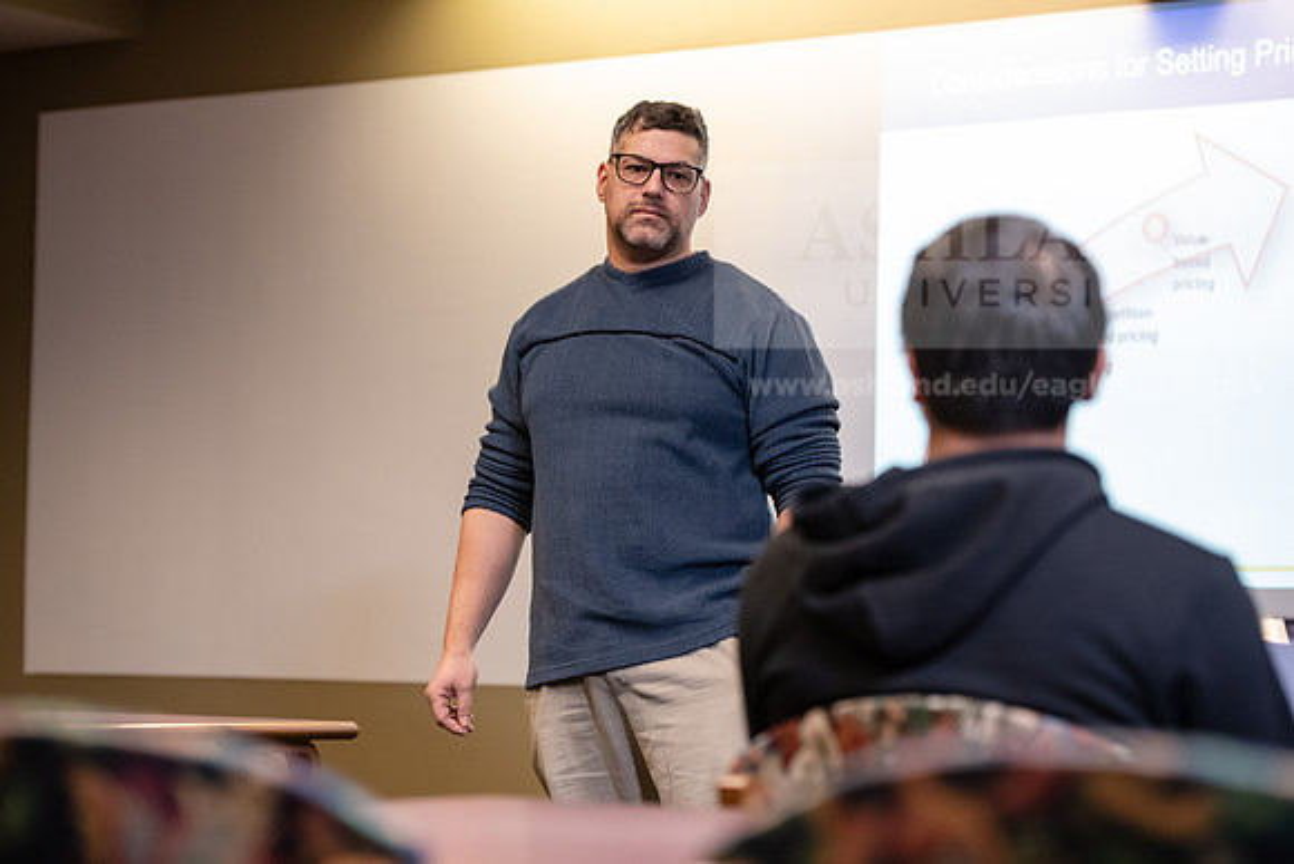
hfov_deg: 21.5
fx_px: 3415
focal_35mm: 95
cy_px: 432
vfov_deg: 14.4
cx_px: 647
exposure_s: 1/200
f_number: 3.2
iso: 2500
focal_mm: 95
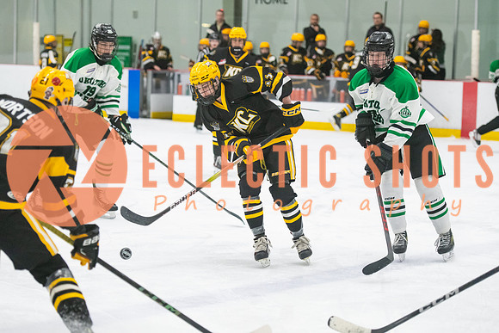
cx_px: 246
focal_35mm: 120
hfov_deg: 17.1
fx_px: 1658
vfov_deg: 11.5
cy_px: 172
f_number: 2.8
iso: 4000
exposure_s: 1/800
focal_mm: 98
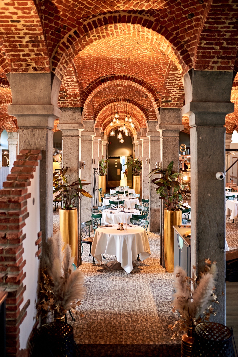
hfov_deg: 37.8
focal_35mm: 35
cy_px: 178
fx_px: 347
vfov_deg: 54.5
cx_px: 119
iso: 250
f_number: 2
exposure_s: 1/60
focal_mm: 35
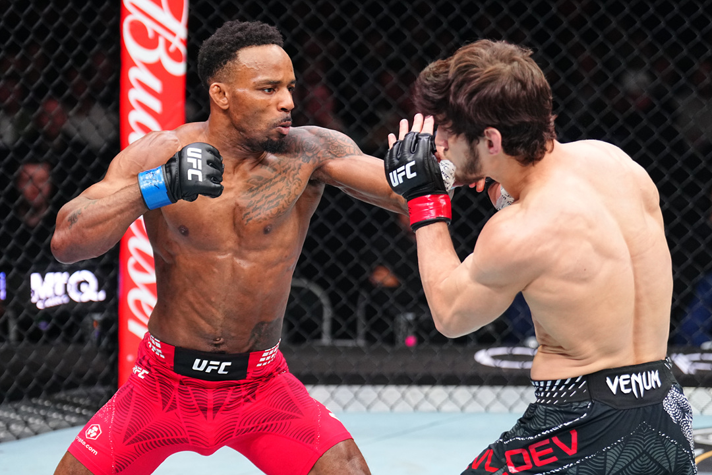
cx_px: 356
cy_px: 238
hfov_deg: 19.5
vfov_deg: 13.0
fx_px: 2077
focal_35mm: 105
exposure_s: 1/1600
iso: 2500
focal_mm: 105
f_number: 2.8
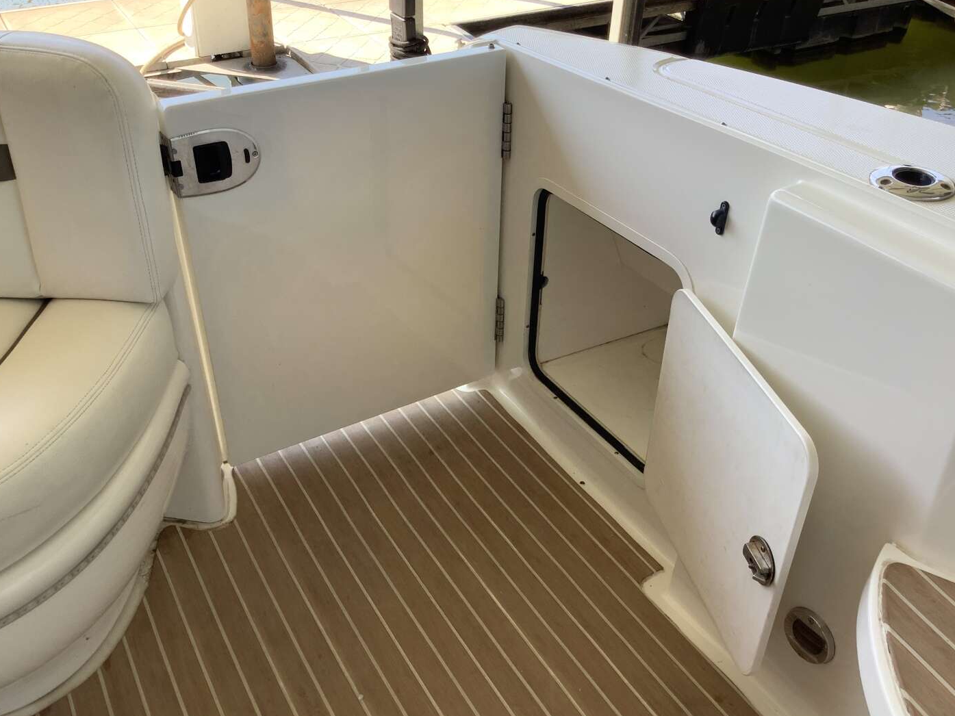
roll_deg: -1.3
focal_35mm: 32
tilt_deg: -37.7
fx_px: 883
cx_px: 473
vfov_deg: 44.2
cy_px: 361
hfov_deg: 56.8
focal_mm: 3.3
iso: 25
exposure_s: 1/154
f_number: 2.4
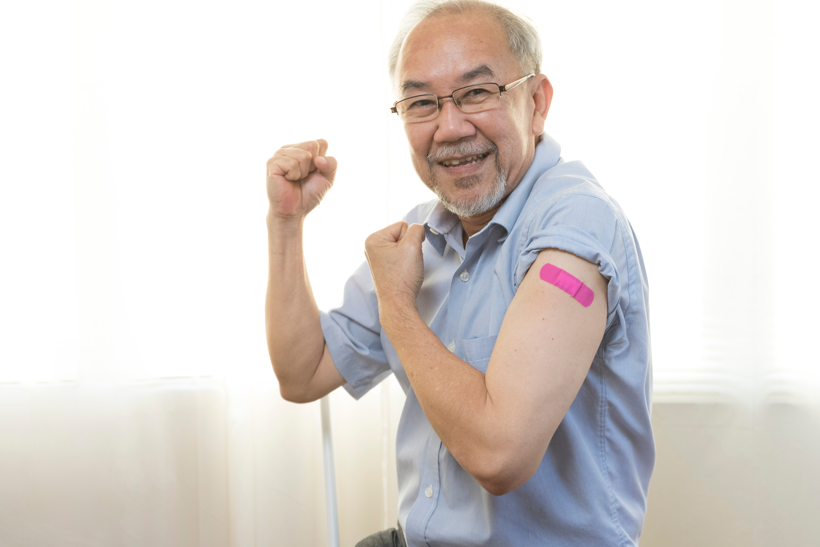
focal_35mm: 47
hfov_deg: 41.9
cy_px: 274
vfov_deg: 28.6
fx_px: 1070
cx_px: 410
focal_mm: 47
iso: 1000
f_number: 5
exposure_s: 1/125
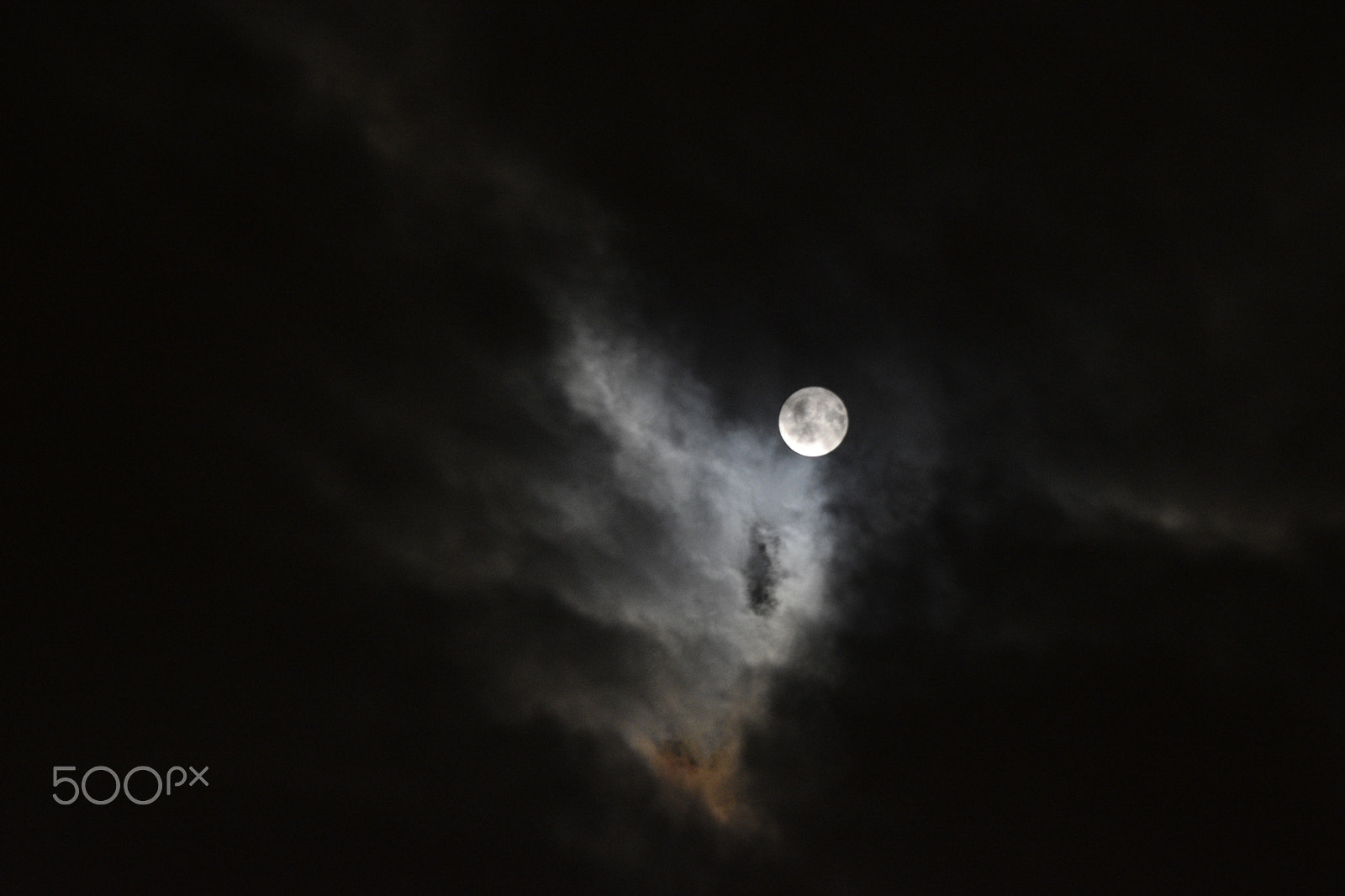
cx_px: 672
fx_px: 7003
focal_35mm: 188
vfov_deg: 7.3
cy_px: 448
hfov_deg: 11.0
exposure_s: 1/15
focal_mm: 125
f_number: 4.8
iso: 1600
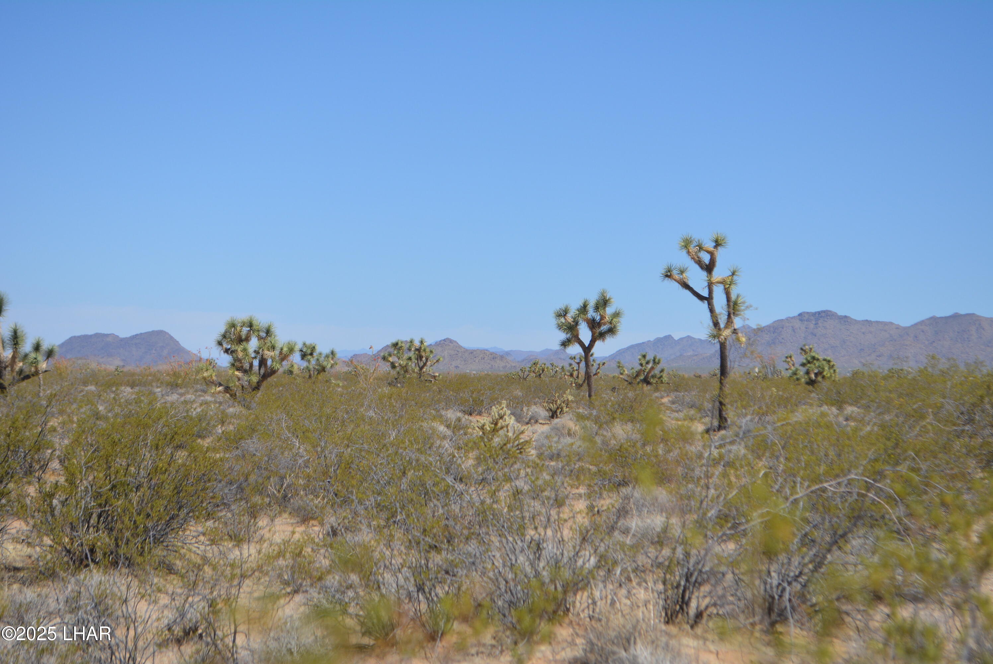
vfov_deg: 16.6
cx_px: 496
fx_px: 2277
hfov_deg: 24.6
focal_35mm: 82
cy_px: 332
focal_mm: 55
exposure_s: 1/2000
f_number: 7.1
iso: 400
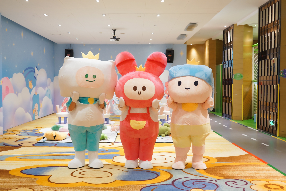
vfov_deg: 35.1
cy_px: 96
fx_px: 302
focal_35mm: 38
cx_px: 143
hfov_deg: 50.7
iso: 160
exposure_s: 1/4
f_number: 4
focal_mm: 38
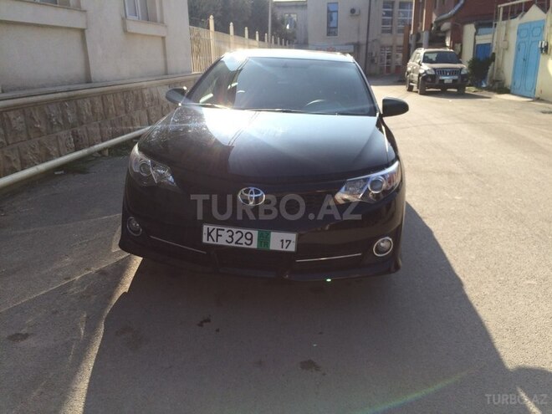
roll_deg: +2.6
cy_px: 207
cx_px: 276
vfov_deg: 48.2
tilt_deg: -16.7
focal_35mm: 29
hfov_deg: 61.7
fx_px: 462
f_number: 2.2
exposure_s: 1/1466
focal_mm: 4.15
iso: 32
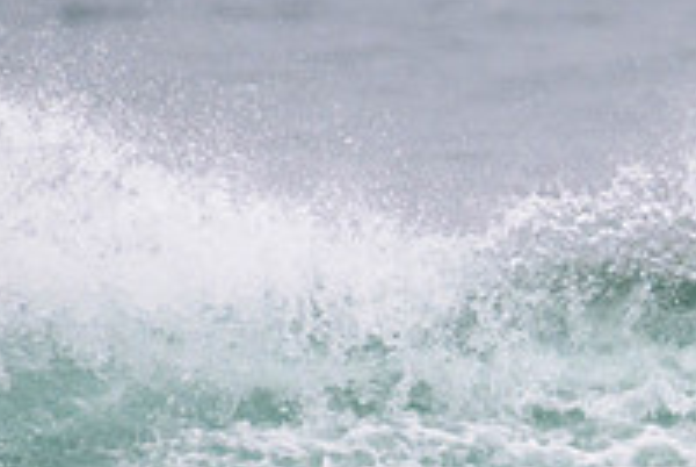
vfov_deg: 0.5
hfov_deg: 0.7
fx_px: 53903
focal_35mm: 2784
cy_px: 664
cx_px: 776
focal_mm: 800
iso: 1100
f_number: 11
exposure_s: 1/2000
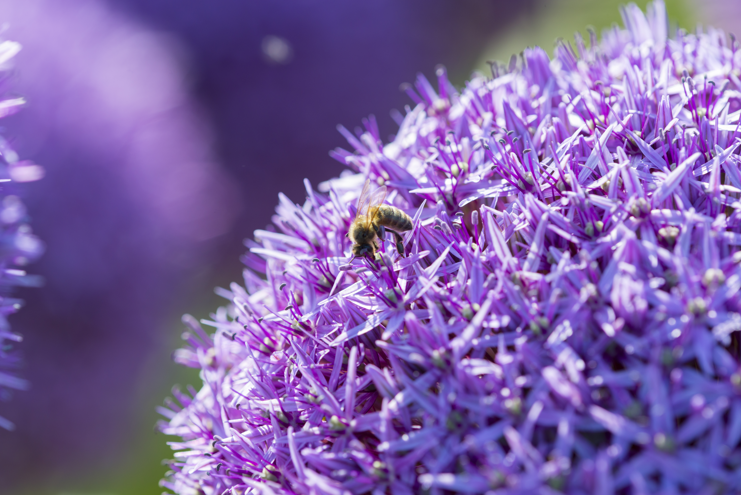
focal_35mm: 200
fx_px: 4118
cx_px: 370
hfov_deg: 10.3
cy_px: 248
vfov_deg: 6.9
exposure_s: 1/400
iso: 250
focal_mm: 200
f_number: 6.3
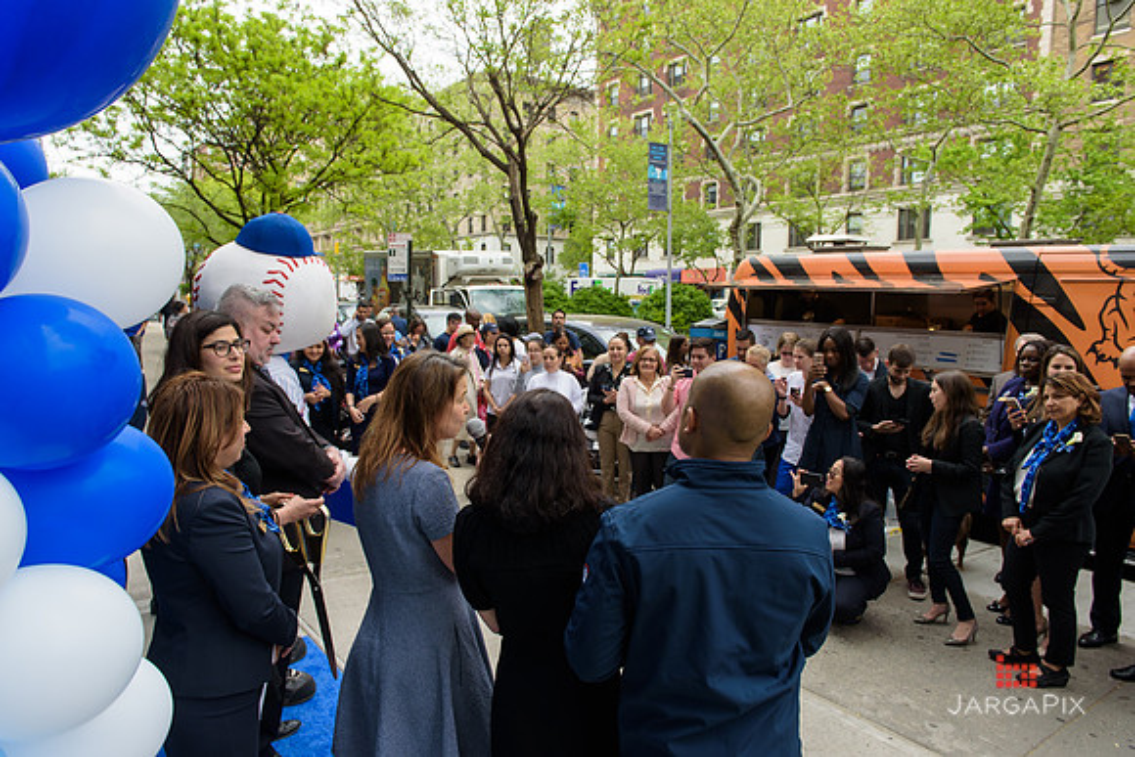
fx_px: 757
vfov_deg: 53.2
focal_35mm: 24
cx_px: 568
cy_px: 378
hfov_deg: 73.7
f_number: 5
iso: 200
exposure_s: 1/250
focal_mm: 24
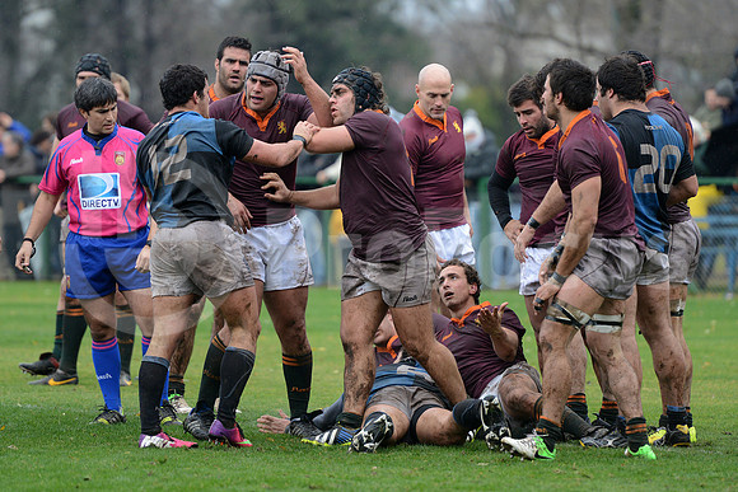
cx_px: 369
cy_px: 246
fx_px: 5536
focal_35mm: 270
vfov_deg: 5.1
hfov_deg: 7.6
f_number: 4
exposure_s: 1/500
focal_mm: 270
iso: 1250
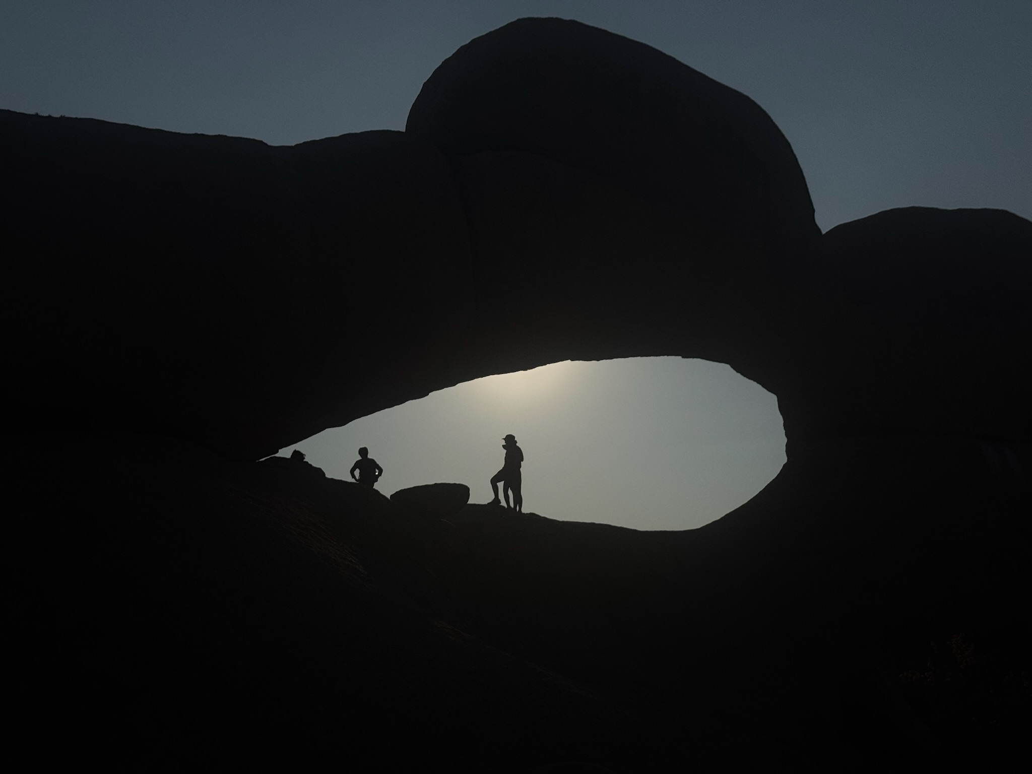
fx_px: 1431
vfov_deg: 30.3
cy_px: 387
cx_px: 516
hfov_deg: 39.7
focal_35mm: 48
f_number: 1.78
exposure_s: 1/50000
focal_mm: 6.76
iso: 50
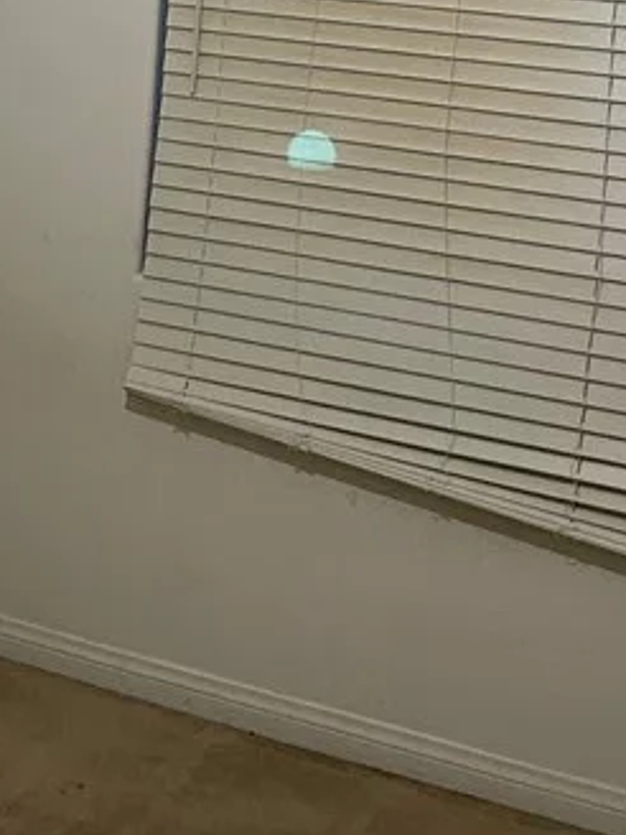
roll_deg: -3.4
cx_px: 224
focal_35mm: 78
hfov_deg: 18.9
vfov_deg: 22.9
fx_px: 1881
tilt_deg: +3.2
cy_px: -178
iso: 320
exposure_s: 1/60
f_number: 1.6
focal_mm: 5.1
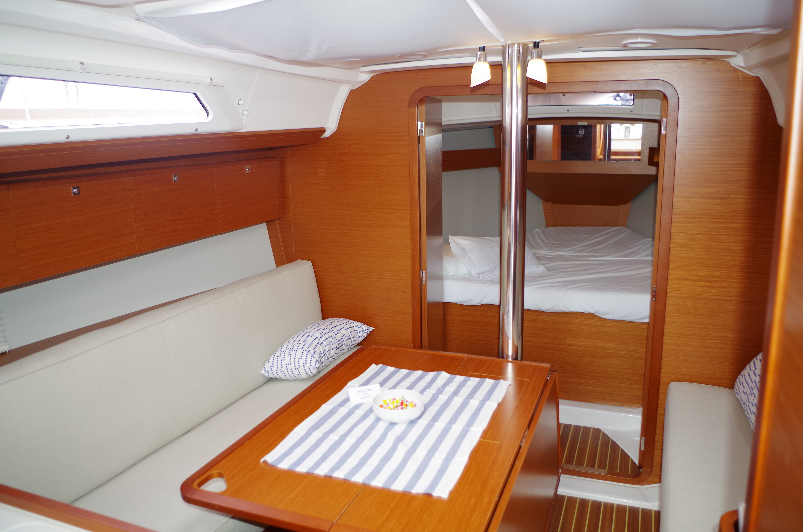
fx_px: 601
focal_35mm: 27
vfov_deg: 47.7
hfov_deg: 67.5
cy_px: 266
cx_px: 402
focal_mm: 18
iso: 400
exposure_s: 1/100
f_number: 3.5
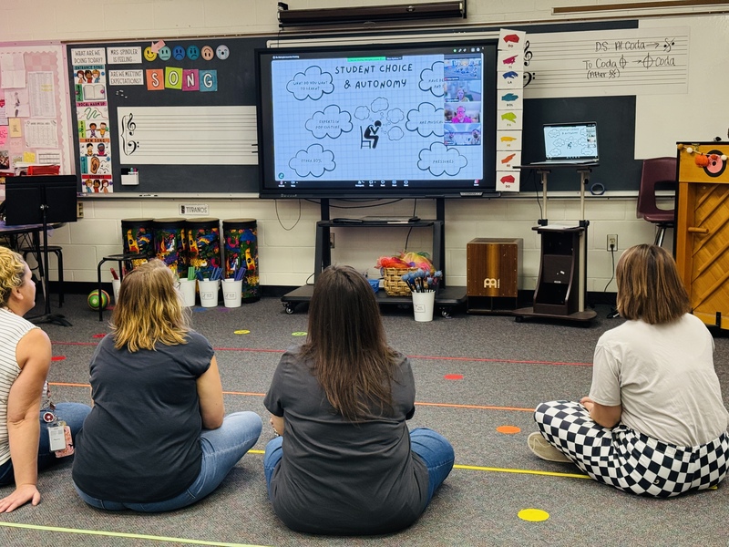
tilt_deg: -7.9
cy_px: 274
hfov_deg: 39.7
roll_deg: +1.2
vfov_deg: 30.3
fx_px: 1011
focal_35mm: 48
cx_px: 364
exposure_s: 1/60
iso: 160
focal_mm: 6.76
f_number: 1.78
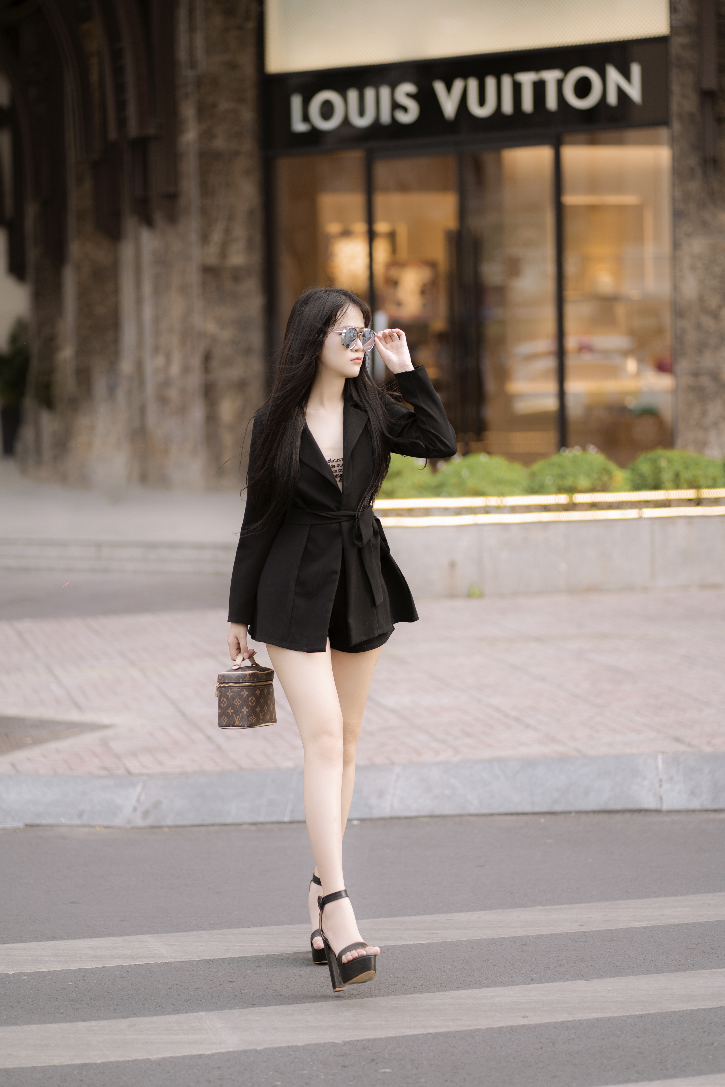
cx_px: 362
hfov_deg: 16.1
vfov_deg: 23.9
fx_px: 2568
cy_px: 544
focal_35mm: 85
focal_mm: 85
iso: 100
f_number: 1.8
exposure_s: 1/400
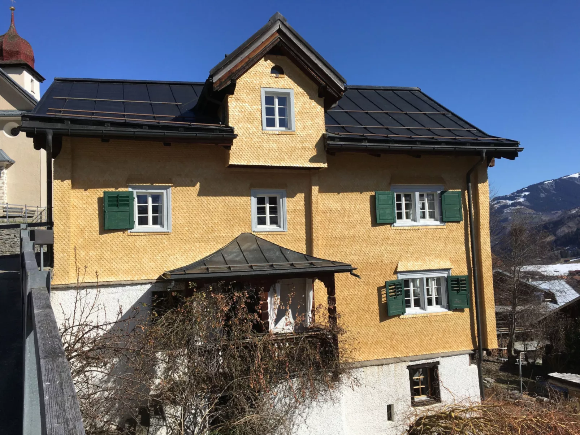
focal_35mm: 29
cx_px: 290
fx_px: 486
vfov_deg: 48.2
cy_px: 218
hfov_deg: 61.7
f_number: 2.2
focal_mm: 4.15
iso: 25
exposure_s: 1/2747
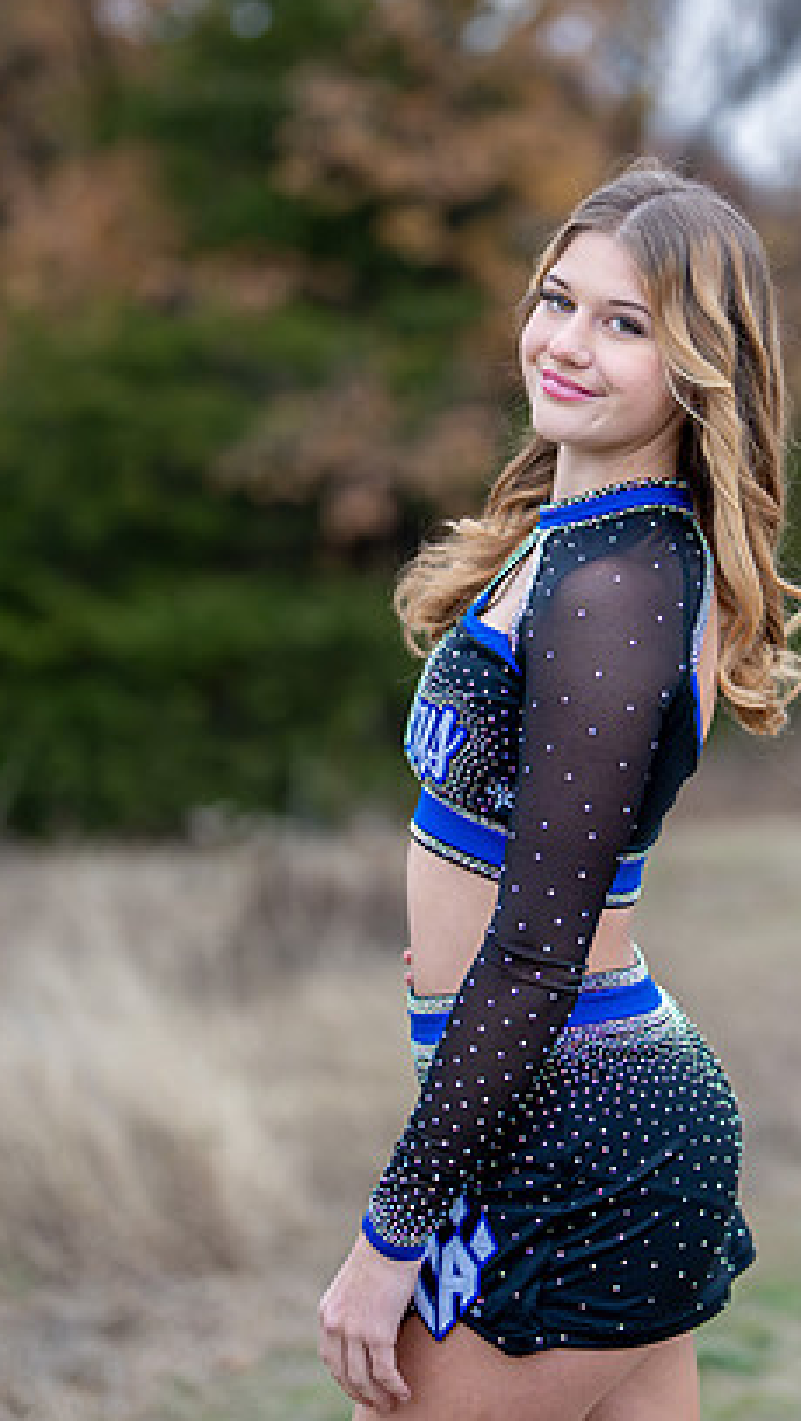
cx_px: 582
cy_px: 630
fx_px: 3619
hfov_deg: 12.6
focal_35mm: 96
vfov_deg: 22.2
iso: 400
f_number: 1.2
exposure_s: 1/1000
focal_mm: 50
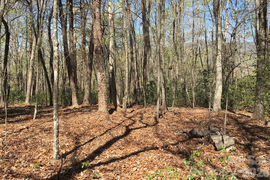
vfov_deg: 42.2
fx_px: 232
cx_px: 133
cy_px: 78
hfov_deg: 60.3
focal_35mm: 31
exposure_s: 1/718
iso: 25
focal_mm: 4.15
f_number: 2.2
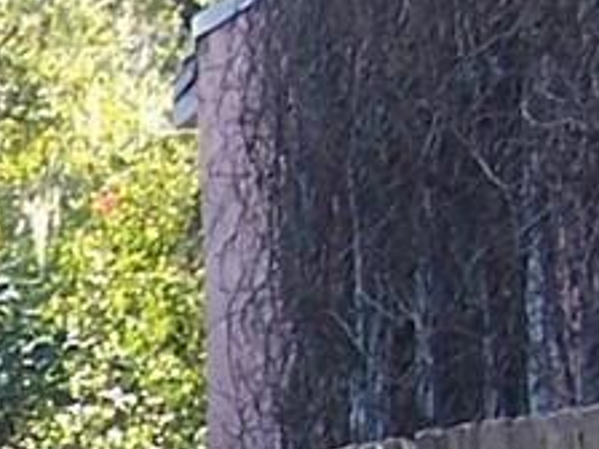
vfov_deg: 5.4
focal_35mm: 272
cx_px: -915
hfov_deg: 6.8
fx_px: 4707
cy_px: 783
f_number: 2.8
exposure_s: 1/180
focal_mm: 6.3
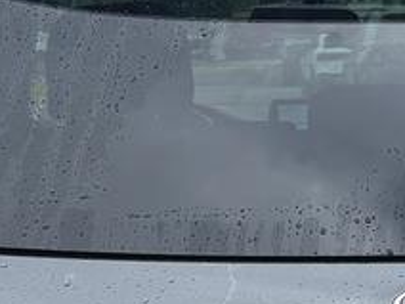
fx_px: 1837
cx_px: 409
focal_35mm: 157
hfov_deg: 12.4
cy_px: 268
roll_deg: +1.4
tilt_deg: -6.0
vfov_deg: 9.4
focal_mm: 5.96
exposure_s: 1/2141
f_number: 1.6
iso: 50
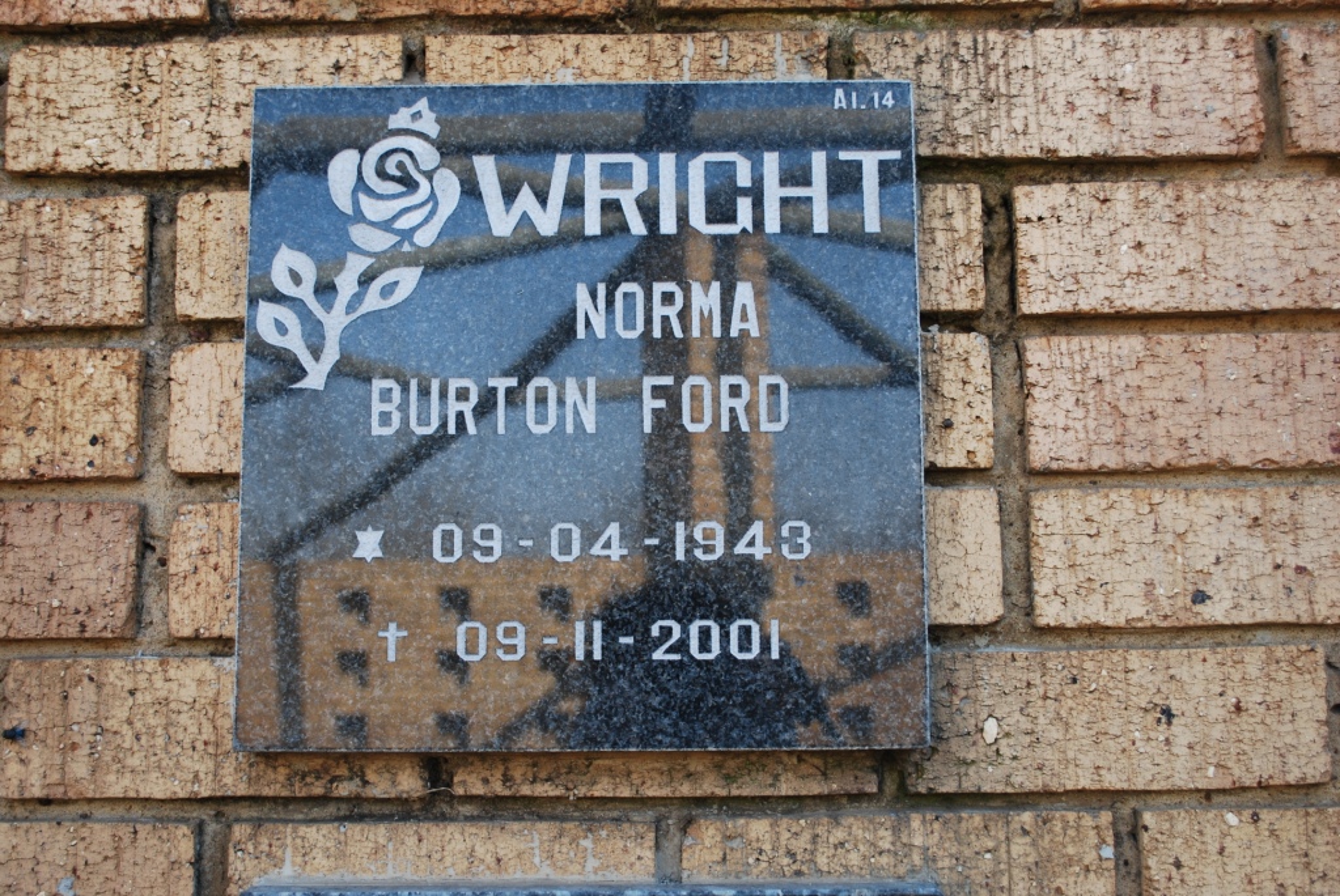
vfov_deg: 32.0
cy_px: 448
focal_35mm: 42
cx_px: 670
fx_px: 1565
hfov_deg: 46.4
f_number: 5
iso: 200
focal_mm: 28
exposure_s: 1/100
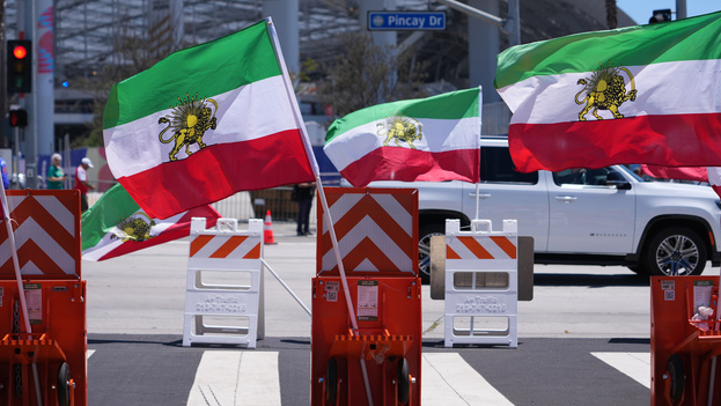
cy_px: 81
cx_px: 316
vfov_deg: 14.0
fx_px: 1645
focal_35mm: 86
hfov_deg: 24.7
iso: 100
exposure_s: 1/5000
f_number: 2
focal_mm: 50
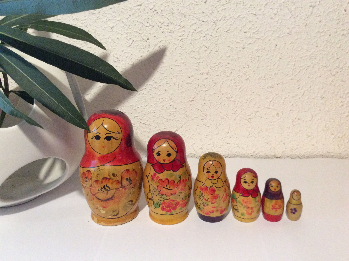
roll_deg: +2.7
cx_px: 174
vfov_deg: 44.1
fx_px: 322
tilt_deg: -16.8
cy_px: 130
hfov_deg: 56.9
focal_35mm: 32
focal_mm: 3.3
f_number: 2.4
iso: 320
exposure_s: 1/20
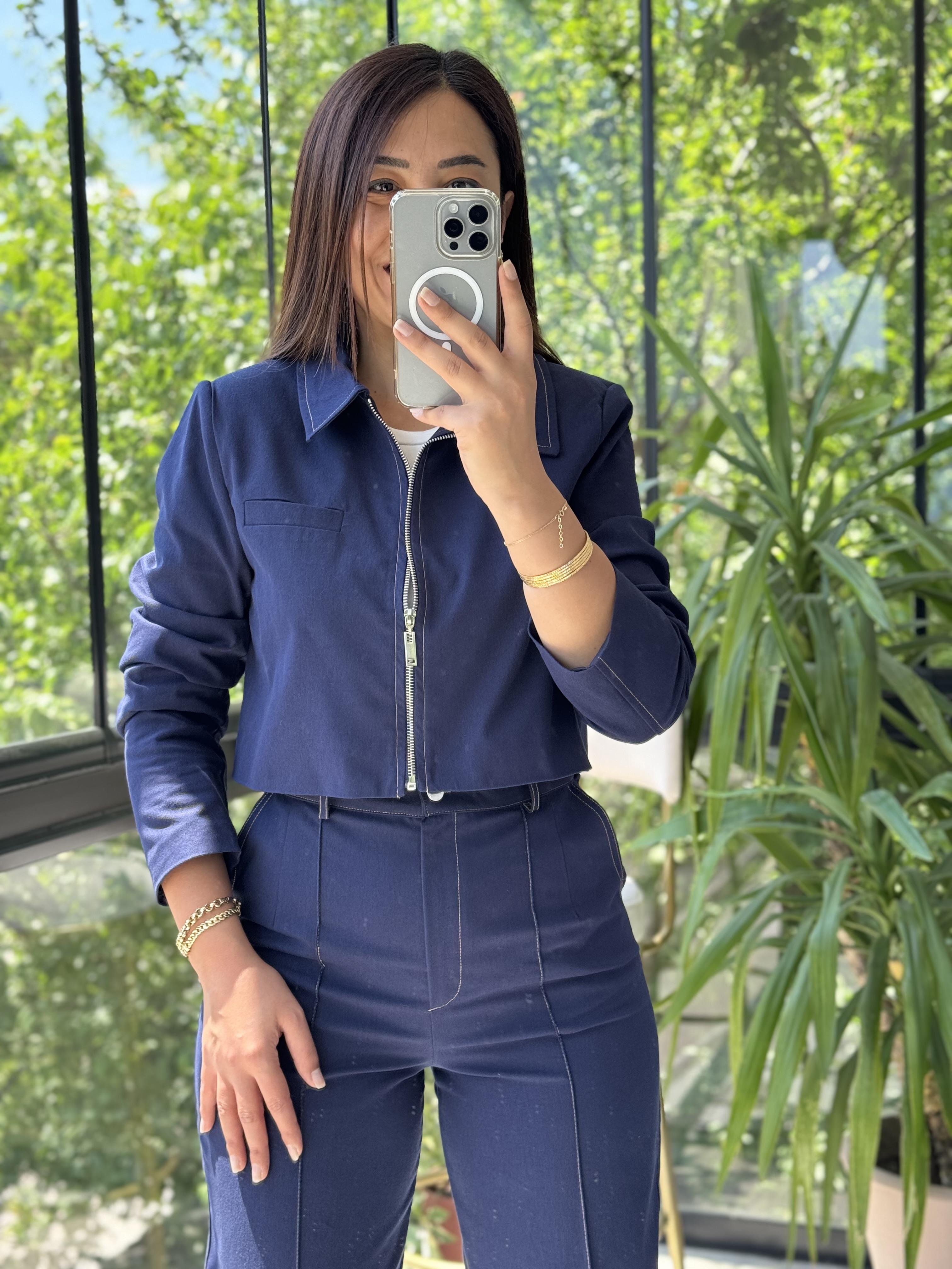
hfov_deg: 30.3
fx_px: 1760
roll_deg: +0.8
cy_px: 634
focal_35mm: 48
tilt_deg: -22.3
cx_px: 476
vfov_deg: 39.7
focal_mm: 6.76
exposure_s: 1/171
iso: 80
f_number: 1.78
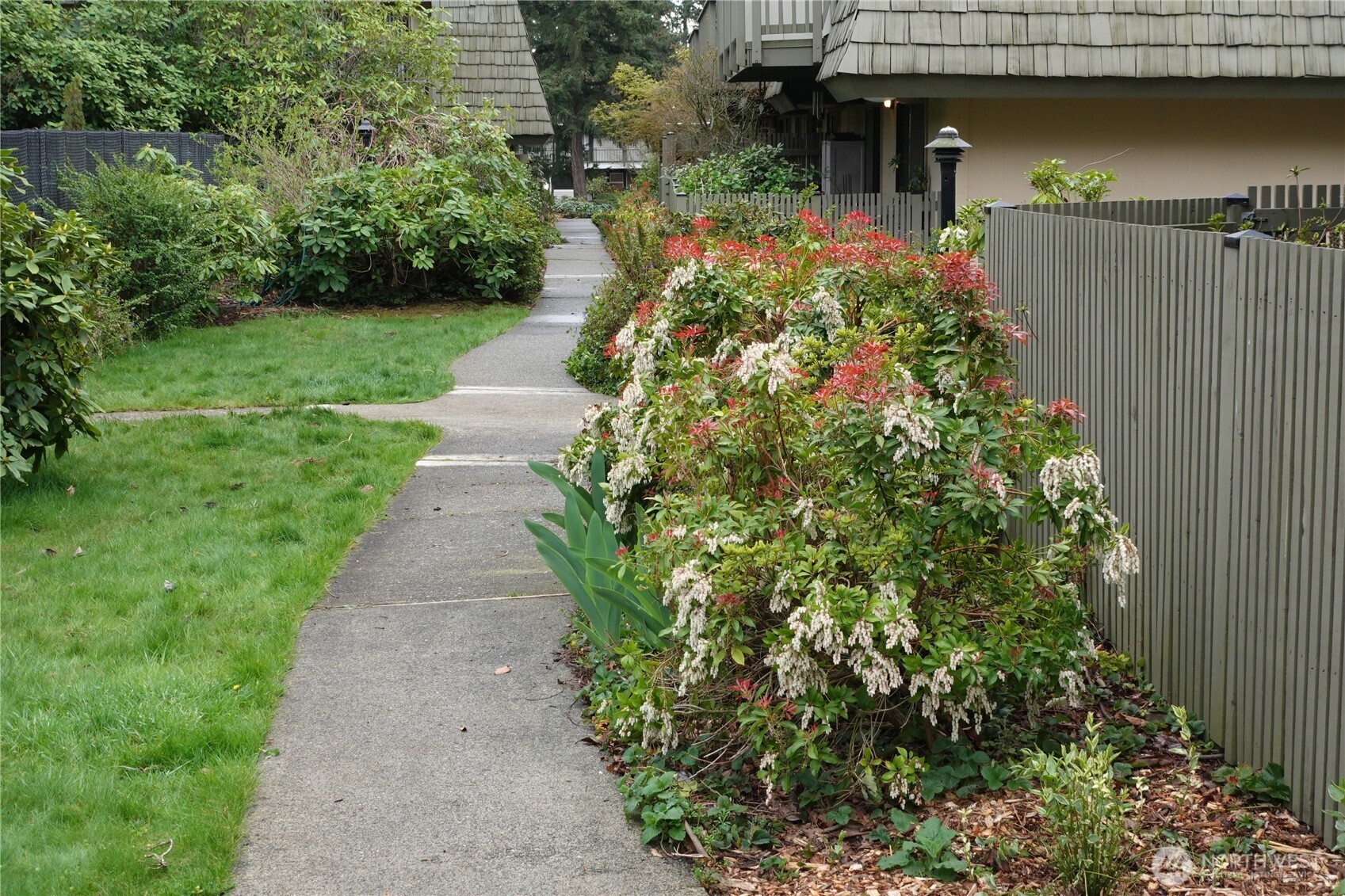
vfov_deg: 23.4
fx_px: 2167
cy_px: 448
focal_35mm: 58
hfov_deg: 34.5
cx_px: 672
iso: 640
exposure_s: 1/60
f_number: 8
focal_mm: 21.83
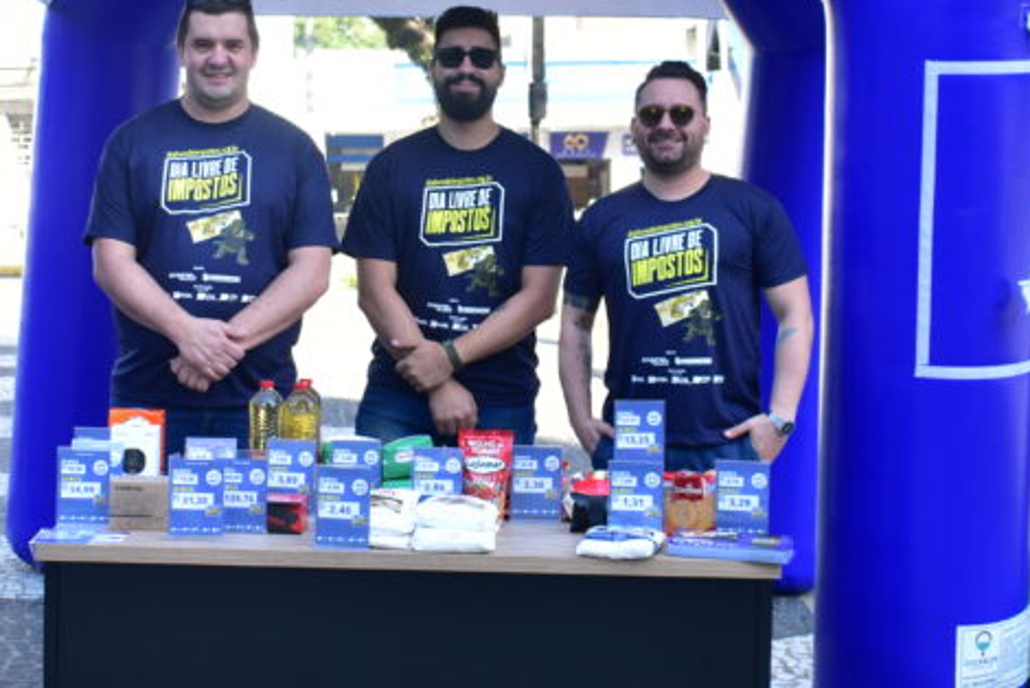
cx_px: 366
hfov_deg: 26.8
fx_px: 2150
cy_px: 246
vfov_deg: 18.2
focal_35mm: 75
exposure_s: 1/100
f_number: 3.8
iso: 100
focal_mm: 23
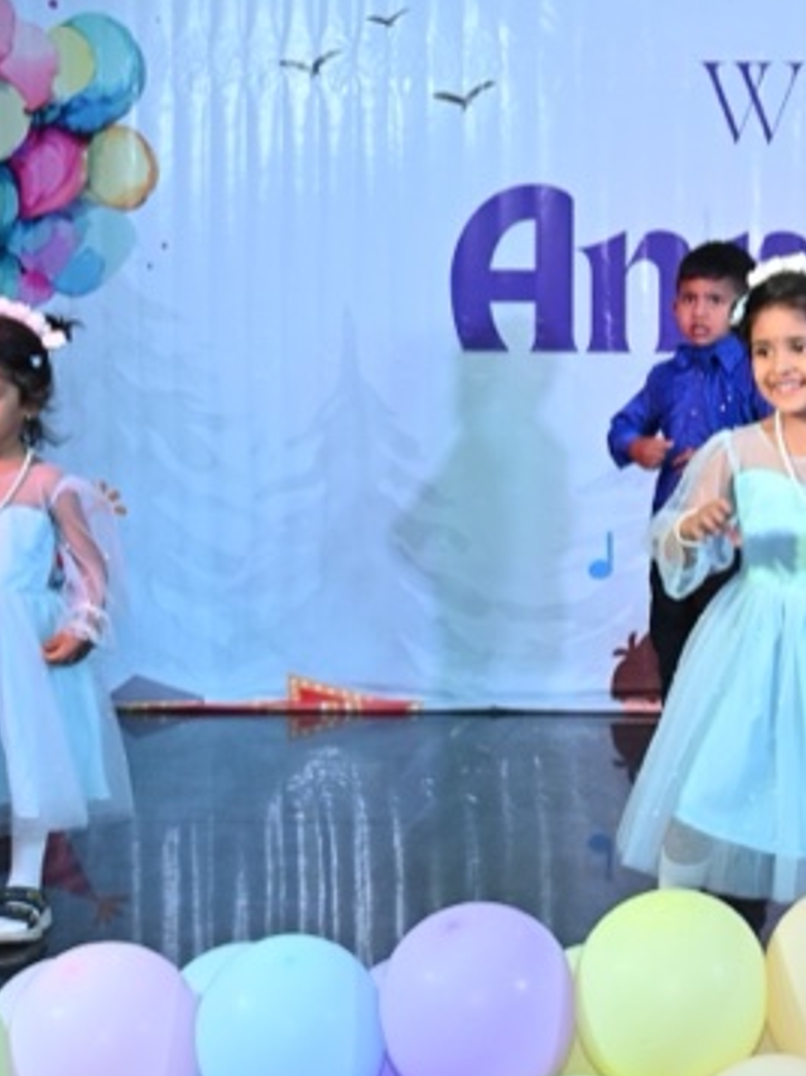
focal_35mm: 86
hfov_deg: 16.4
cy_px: 403
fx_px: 2673
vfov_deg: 22.7
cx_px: 965
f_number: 7.1
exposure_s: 1/160
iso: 800
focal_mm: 32
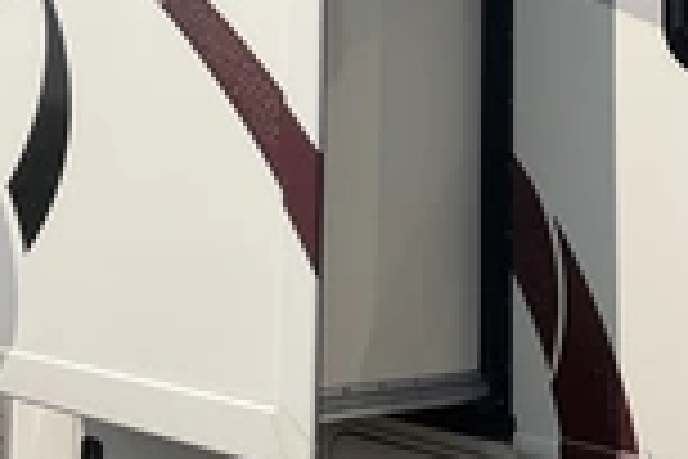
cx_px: 387
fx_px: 1510
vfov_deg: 16.8
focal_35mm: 79
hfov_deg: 25.7
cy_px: -22
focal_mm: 3
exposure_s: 1/4065
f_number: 1.8
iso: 25
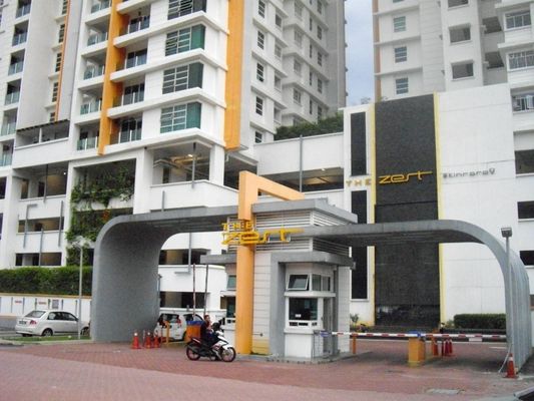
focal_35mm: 38
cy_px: 200
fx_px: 586
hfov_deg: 49.0
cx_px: 267
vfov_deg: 37.7
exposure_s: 1/160
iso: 1600
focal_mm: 7.9
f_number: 8
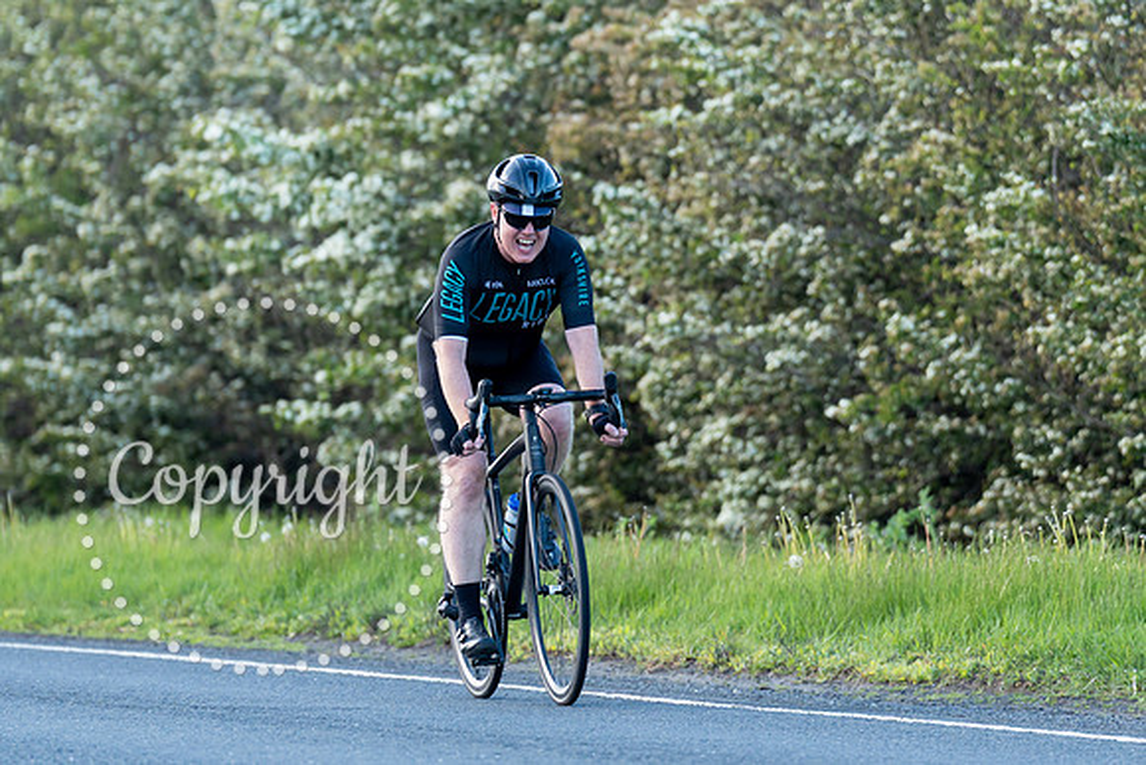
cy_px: 252
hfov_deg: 5.1
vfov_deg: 3.4
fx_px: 12824
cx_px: 559
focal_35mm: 403
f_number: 3.2
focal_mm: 200
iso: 400
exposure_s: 1/640
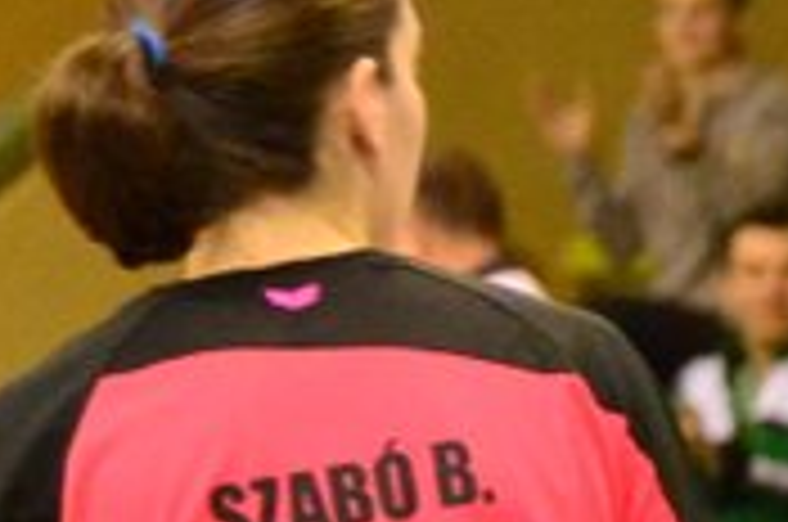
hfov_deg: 2.1
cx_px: 2157
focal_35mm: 958
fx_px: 20931
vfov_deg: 1.4
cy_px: 835
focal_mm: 112
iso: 6400
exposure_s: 1/250
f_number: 5
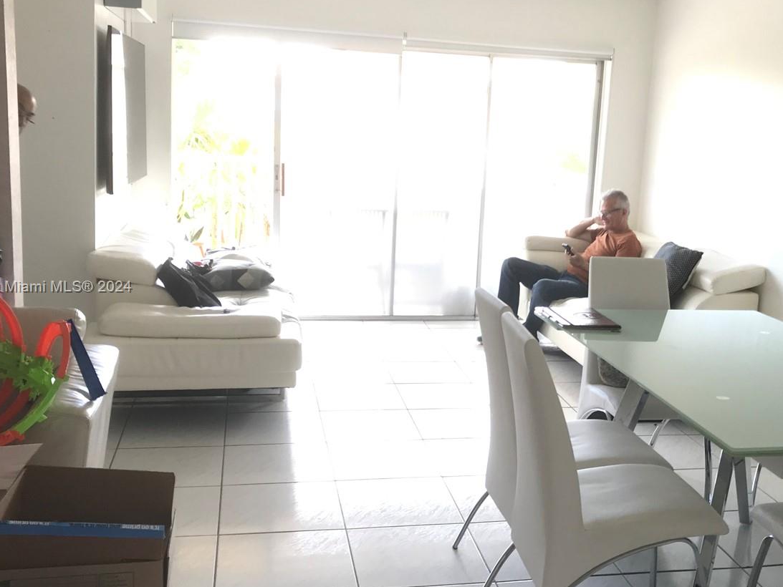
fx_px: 928
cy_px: 288
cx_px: 476
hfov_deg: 45.5
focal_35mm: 41
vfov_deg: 35.1
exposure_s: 1/60
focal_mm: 3.99
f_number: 1.8
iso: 25
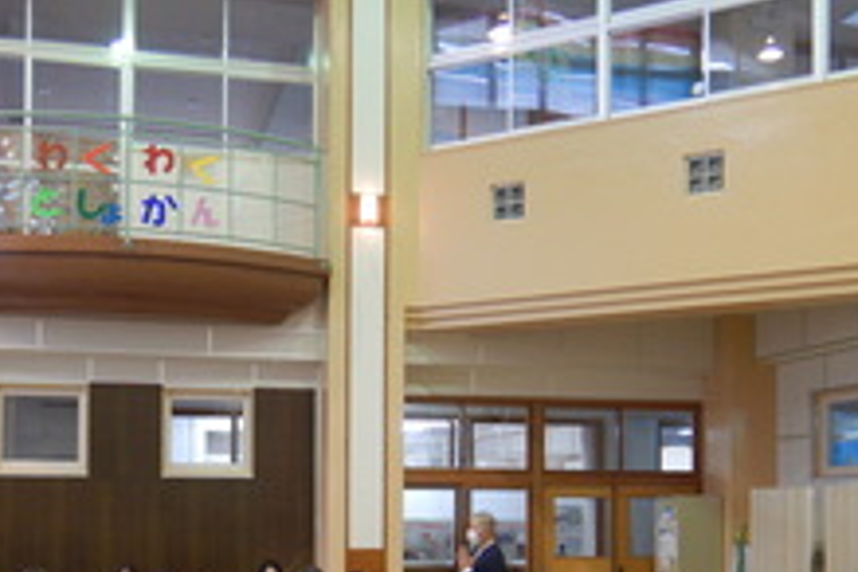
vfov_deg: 27.3
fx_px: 1144
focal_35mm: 48
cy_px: 482
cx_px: 370
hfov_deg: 41.0
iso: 280
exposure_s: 1/30
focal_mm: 5.1
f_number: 2.8
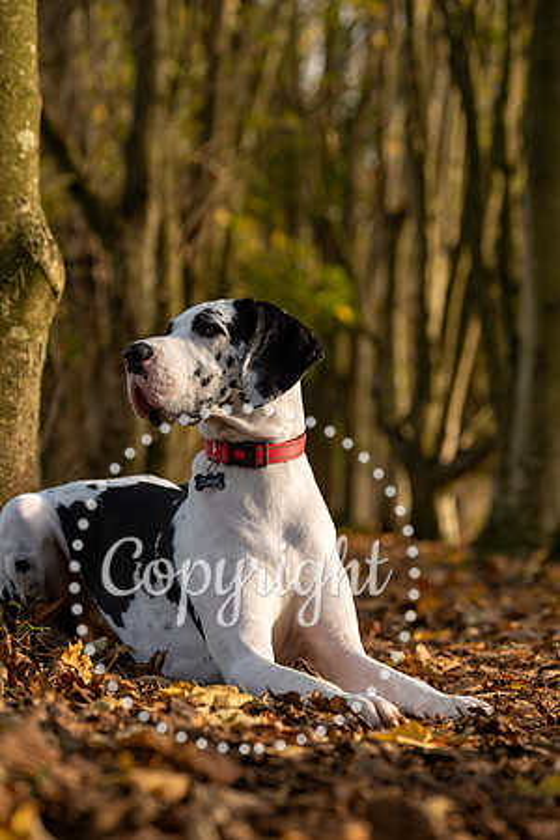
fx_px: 2520
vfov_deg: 18.9
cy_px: 420
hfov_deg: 12.7
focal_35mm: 108
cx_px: 280
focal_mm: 108
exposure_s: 1/320
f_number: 4
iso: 100
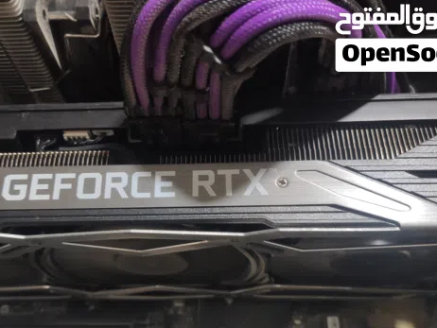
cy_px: 208
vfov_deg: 39.4
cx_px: 193
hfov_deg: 51.2
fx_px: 455
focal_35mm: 36
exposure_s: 1/30
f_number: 1.75
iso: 466
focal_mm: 4.77
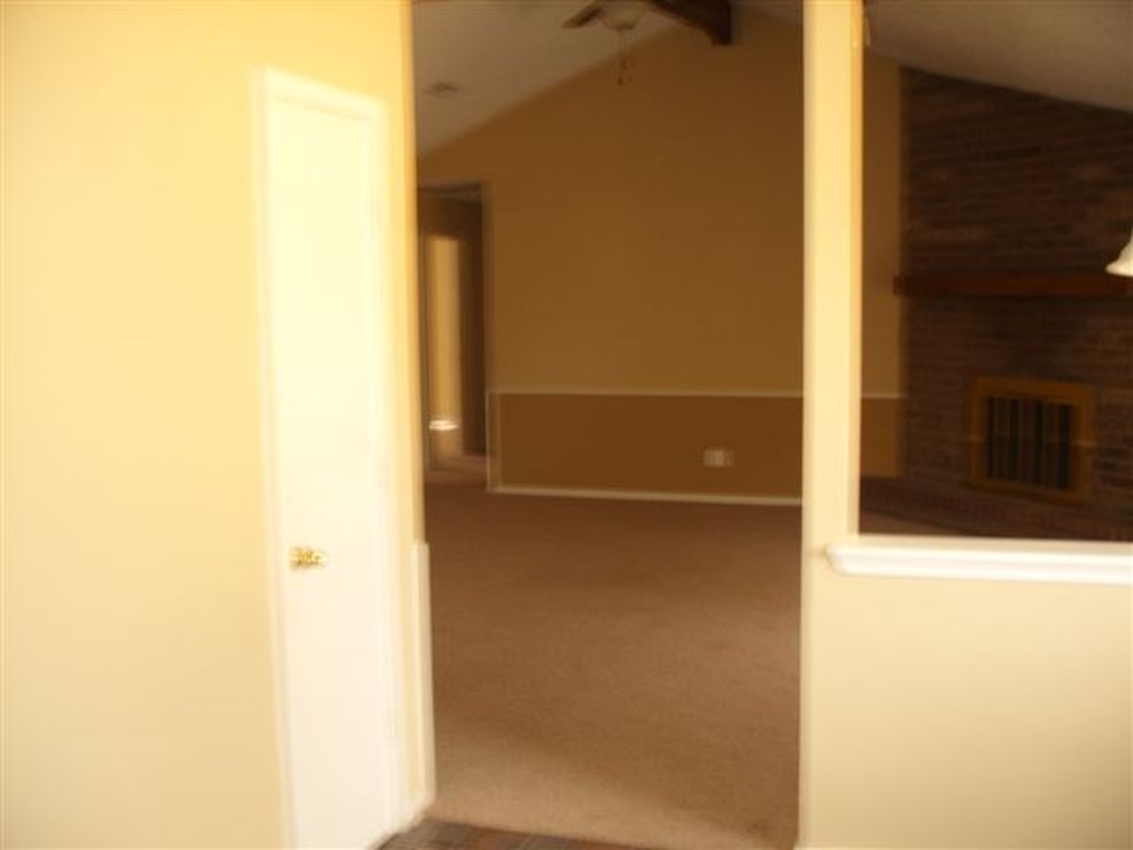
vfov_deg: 37.7
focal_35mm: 38
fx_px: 1244
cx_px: 566
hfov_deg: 49.0
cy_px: 425
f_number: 2.8
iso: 50
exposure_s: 1/5
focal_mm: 7.8
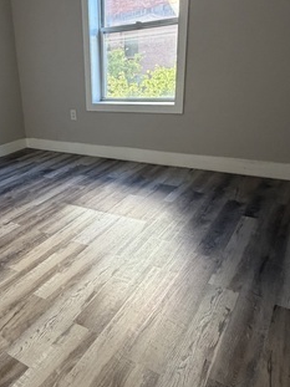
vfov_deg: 60.0
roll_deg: +3.4
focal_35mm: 30
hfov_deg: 44.9
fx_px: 335
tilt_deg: -20.1
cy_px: 189
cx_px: 67
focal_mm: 2.22
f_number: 2.2
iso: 320
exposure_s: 1/117
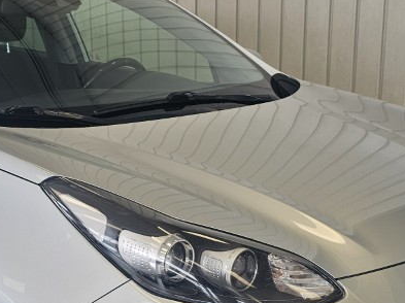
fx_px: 877
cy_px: 277
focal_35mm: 75
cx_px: 168
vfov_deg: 19.2
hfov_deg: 26.0
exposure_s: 1/100
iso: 25
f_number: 1.7
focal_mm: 6.3
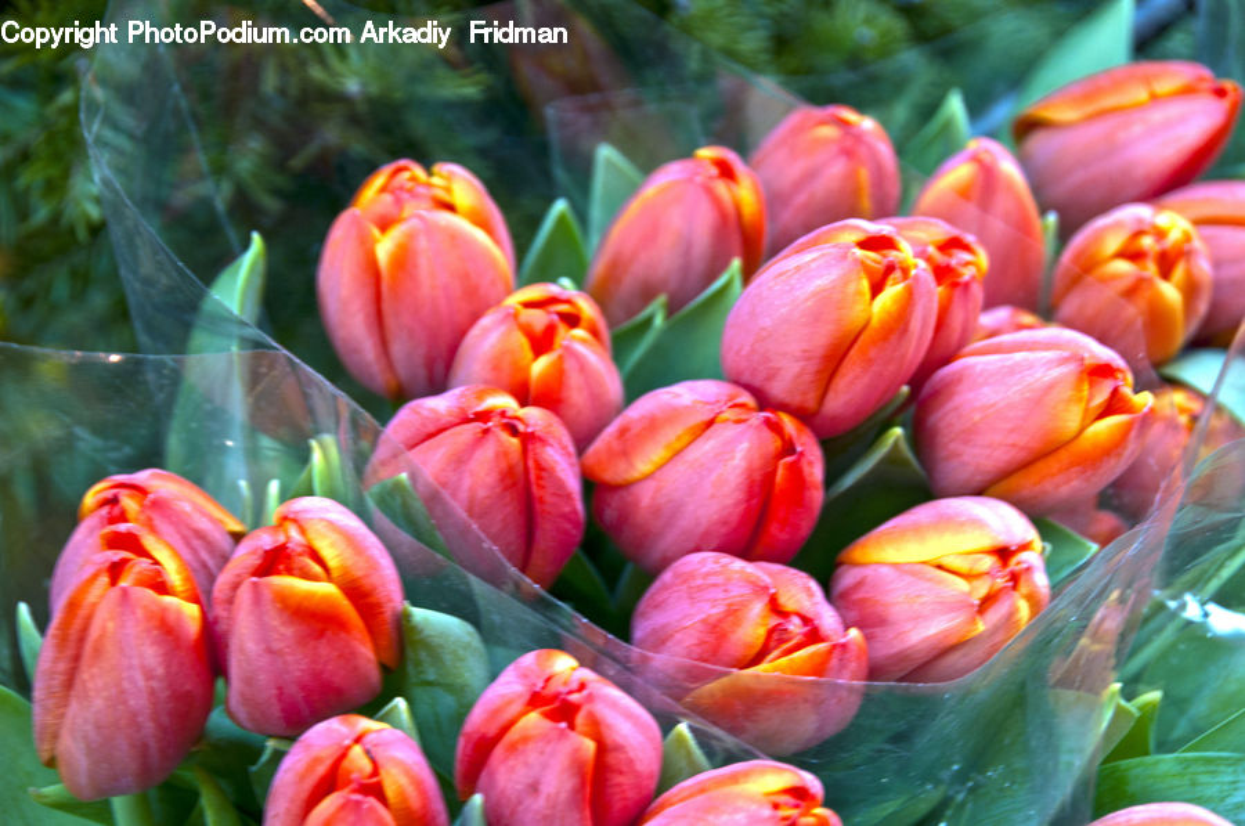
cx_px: 622
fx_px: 3625
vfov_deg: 13.0
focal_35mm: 105
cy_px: 413
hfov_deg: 19.5
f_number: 6.3
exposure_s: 1/40
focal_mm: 70
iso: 250
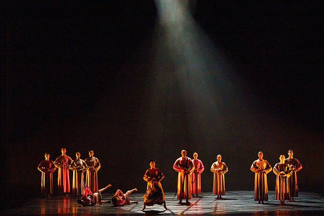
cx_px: 174
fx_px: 1030
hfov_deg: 17.9
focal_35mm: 114
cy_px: 94
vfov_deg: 12.0
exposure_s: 1/250
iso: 5000
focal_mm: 100
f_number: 5.6
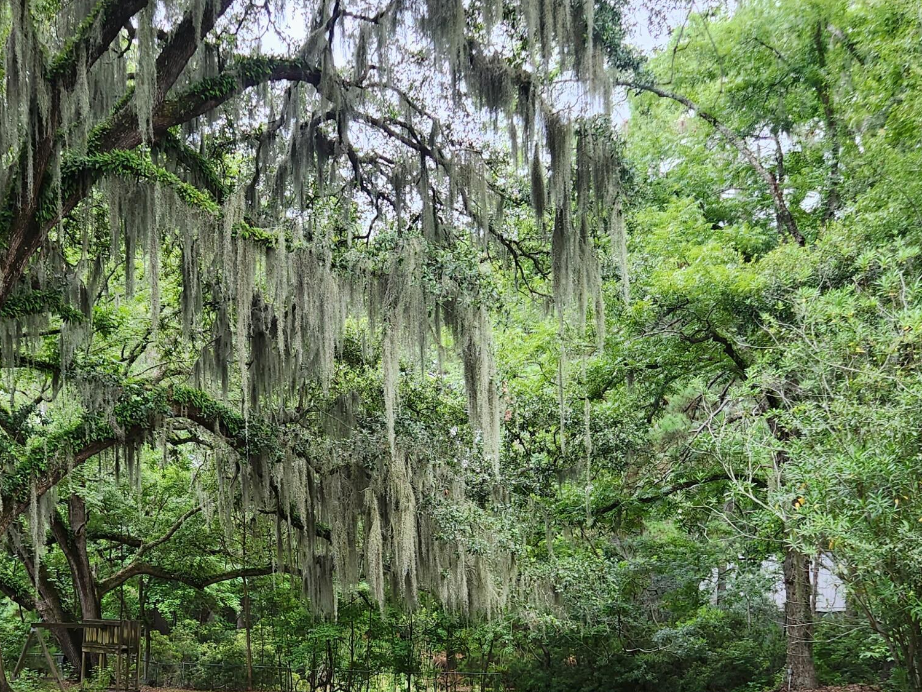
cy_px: 601
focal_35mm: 46
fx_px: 1225
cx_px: 340
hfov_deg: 40.9
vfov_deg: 30.4
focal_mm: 5.4
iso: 100
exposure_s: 1/180
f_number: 1.8
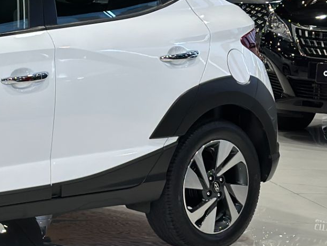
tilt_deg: -6.3
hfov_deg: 12.6
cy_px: 97
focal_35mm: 150
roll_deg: -1.4
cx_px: -135
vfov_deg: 9.9
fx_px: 1418
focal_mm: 6.86
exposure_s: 1/120
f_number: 1.78
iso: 100
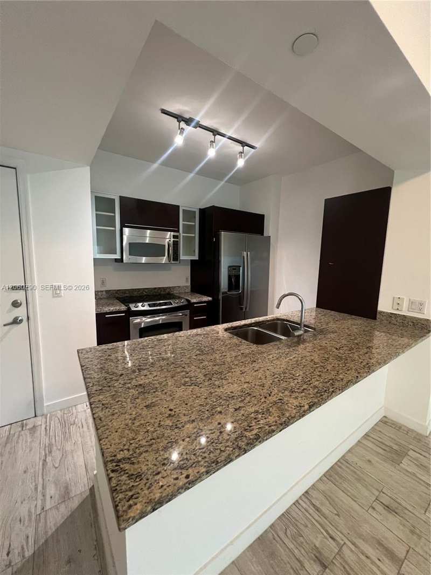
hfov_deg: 89.9
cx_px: 216
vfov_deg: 106.2
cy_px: 288
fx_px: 216
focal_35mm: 13
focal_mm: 1.57
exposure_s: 1/60
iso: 320
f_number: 1.8
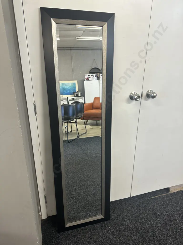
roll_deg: -0.7
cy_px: 122
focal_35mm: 24
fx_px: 169
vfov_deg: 71.6
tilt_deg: -20.5
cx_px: 92
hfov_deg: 56.8
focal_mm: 6.86
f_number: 1.78
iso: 125
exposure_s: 1/50
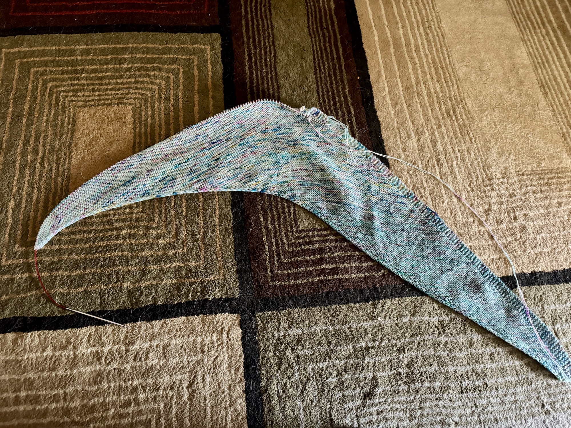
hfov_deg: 71.6
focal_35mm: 24
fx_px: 396
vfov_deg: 56.8
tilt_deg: -68.0
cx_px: 286
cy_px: 214
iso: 1000
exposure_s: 1/30
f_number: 1.78
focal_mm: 6.76
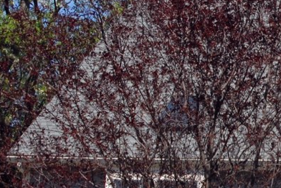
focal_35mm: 150
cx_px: 500
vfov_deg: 9.1
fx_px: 1172
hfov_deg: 12.5
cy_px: 185
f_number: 9
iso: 200
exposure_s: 1/320
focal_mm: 28
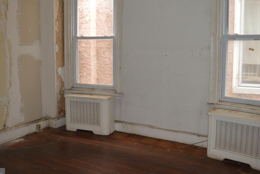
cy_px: 70
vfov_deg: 38.7
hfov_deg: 55.8
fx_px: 246
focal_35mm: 34
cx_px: 133
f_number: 3.5
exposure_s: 1/60
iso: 640
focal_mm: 18
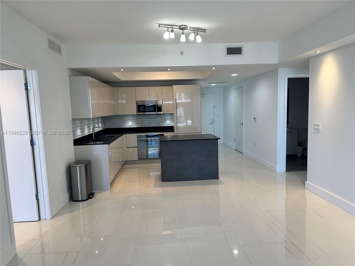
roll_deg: +1.8
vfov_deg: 56.8
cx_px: 178
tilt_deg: -5.6
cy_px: 133
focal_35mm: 24
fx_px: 246
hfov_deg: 71.6
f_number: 1.78
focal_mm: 6.86
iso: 100
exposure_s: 1/120
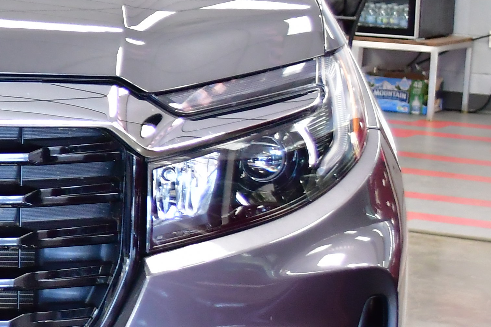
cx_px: -272
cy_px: 191
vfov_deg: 9.5
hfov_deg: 13.3
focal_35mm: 144
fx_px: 1964
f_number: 4.2
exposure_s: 1/40
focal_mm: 26
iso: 1250
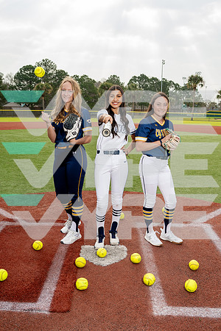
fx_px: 322
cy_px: 166
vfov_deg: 54.4
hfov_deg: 37.9
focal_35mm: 35
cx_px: 110
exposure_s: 1/250
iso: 80
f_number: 5.6
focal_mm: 35
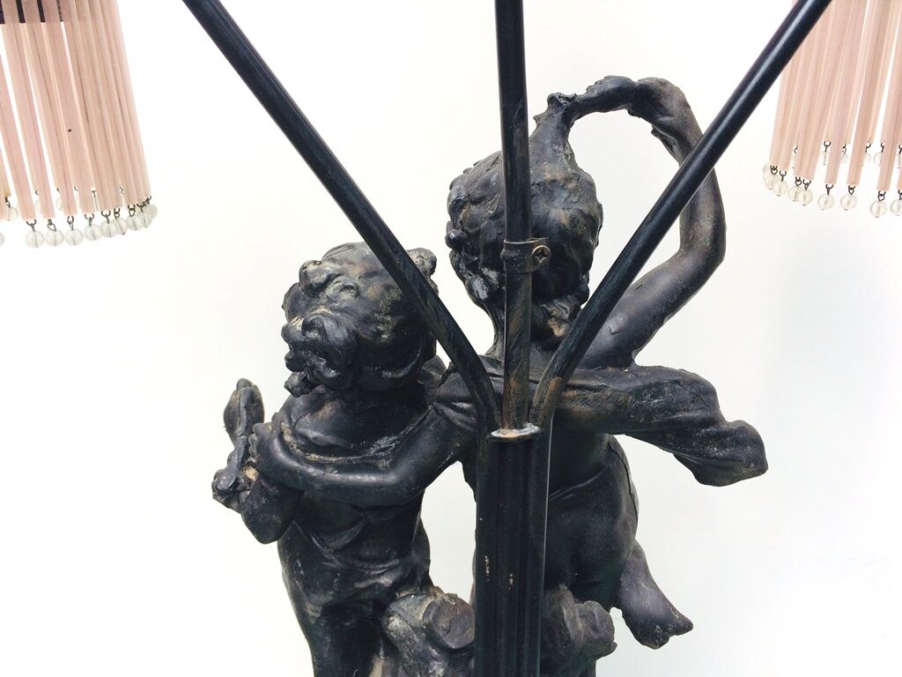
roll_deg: +0.2
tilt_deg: -26.3
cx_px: 451
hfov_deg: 61.7
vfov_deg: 48.2
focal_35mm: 29
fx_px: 756
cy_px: 338
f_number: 2.2
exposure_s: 1/1172
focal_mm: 4.15
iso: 32
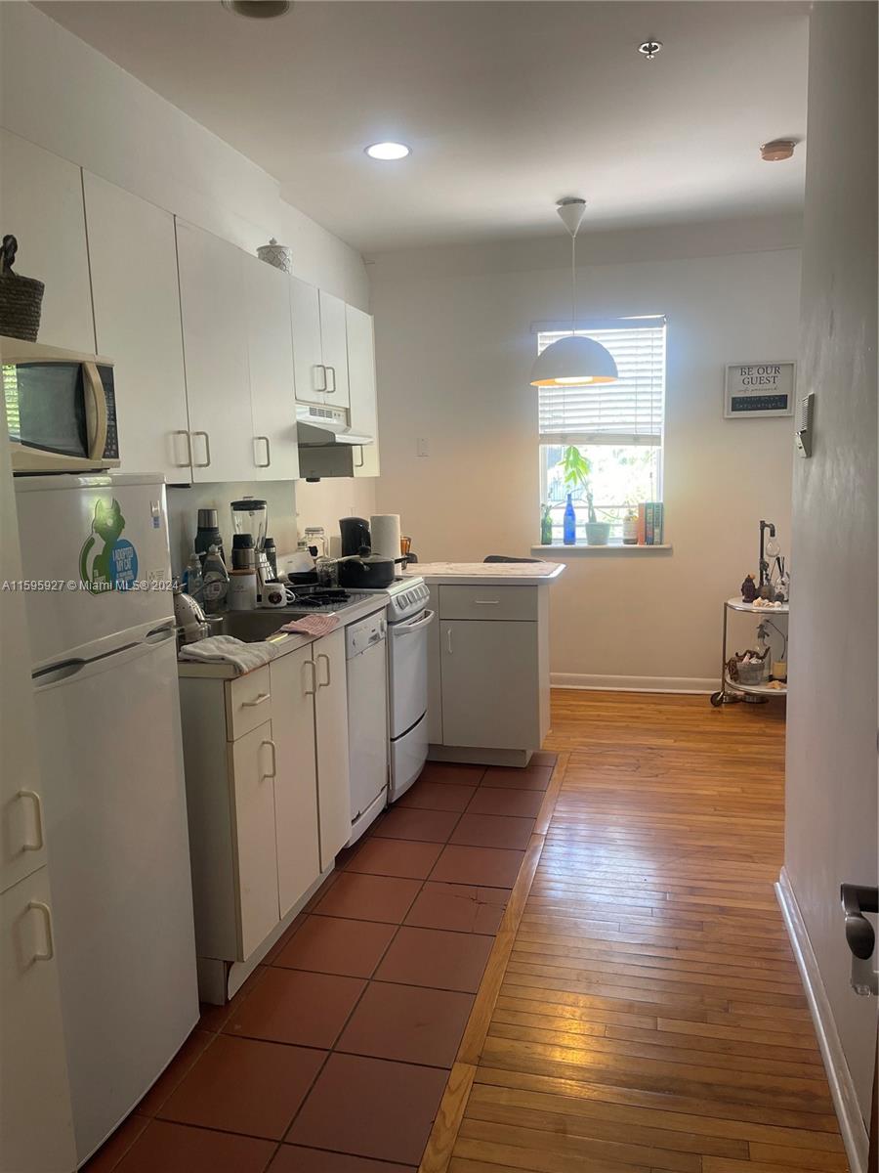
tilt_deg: -7.7
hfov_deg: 54.9
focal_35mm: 25
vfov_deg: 69.4
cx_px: 440
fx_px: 846
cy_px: 586
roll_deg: +0.9
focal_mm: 5.1
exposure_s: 1/120
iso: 125
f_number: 1.6
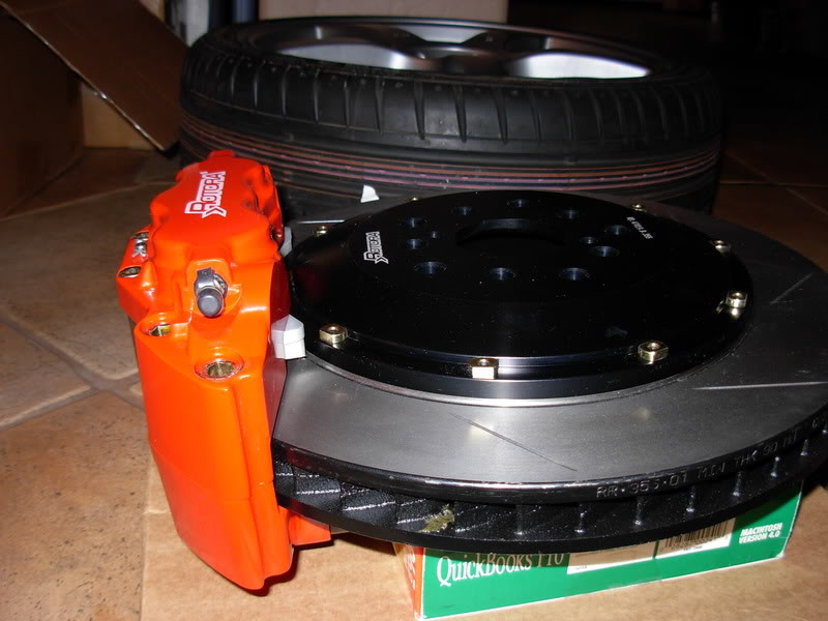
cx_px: 414
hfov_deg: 49.0
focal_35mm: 38
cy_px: 310
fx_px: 909
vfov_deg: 37.7
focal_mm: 6.3
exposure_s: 1/22.6
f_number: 2.9
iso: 79
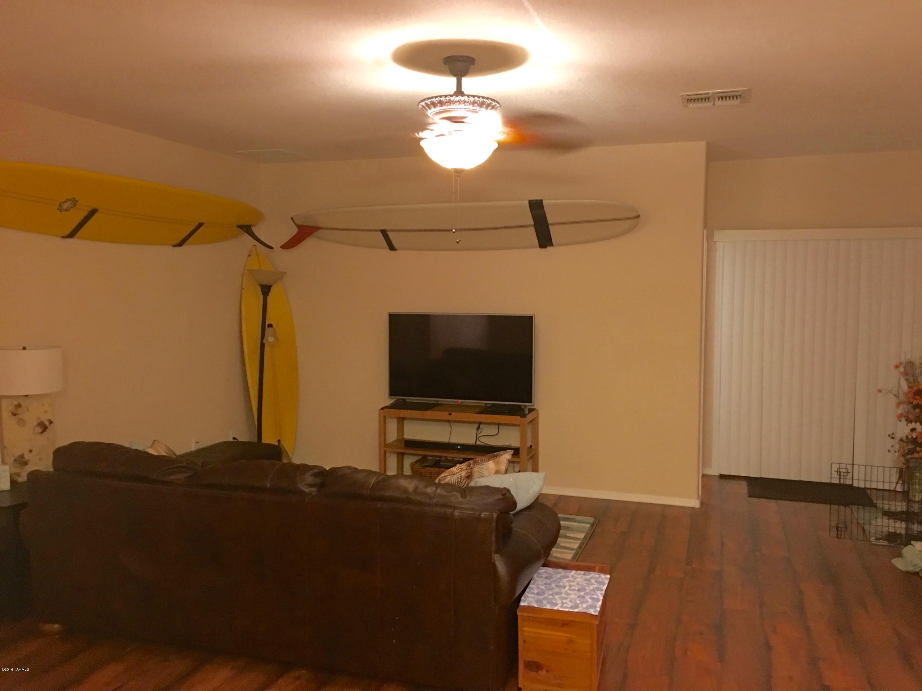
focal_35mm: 29
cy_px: 346
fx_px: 772
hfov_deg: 61.7
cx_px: 461
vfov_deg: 48.2
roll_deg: -0.6
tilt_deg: -4.2
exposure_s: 1/4
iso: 100
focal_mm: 4.15
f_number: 2.2
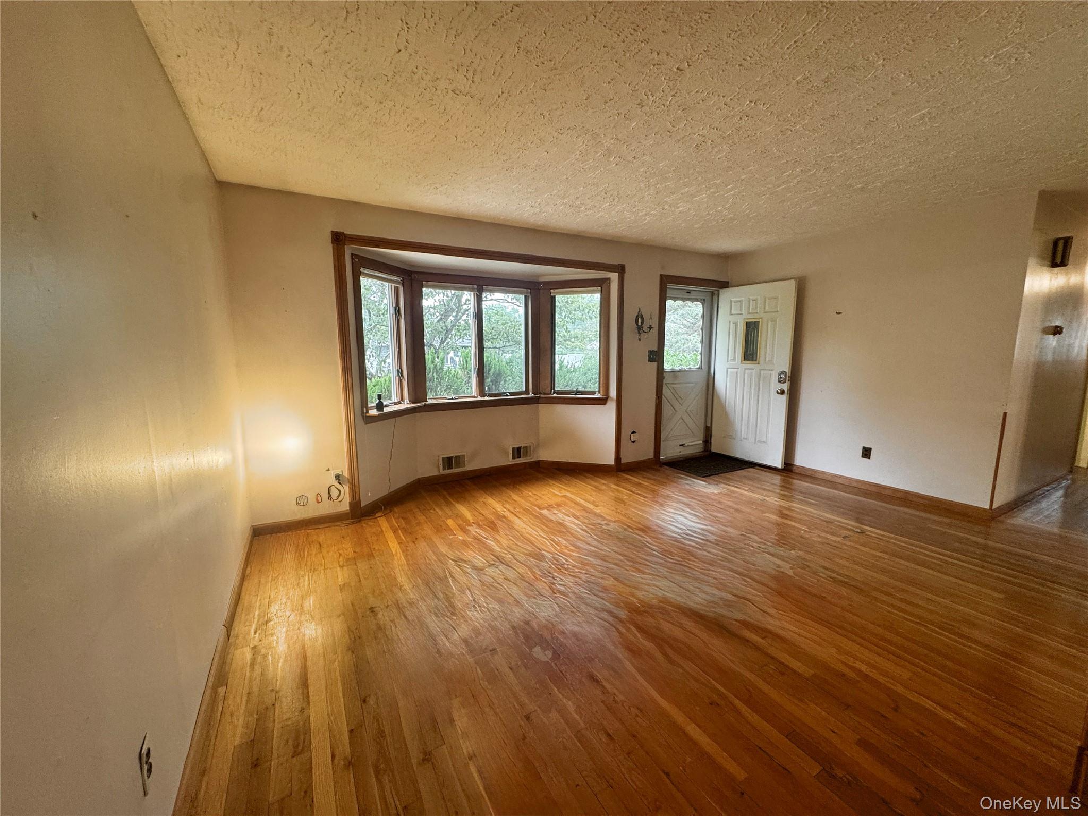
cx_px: 544
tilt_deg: -8.7
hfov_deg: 102.1
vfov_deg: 85.7
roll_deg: -0.1
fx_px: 440
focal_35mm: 14
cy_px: 408
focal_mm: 2.22
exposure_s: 1/60
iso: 200
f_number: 2.2
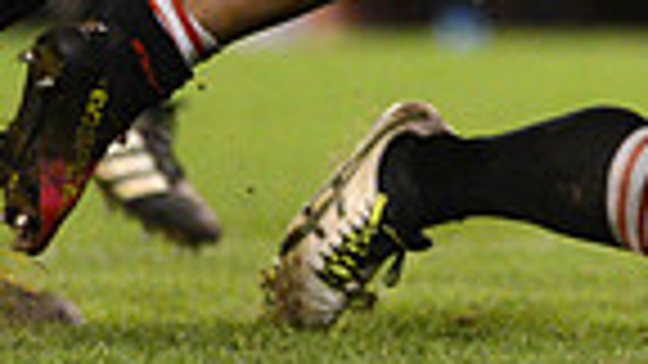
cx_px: 1089
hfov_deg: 1.7
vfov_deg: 1.0
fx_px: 21684
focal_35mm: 1262
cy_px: -434
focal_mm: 300
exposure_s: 1/1250
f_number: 2.8
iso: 4500
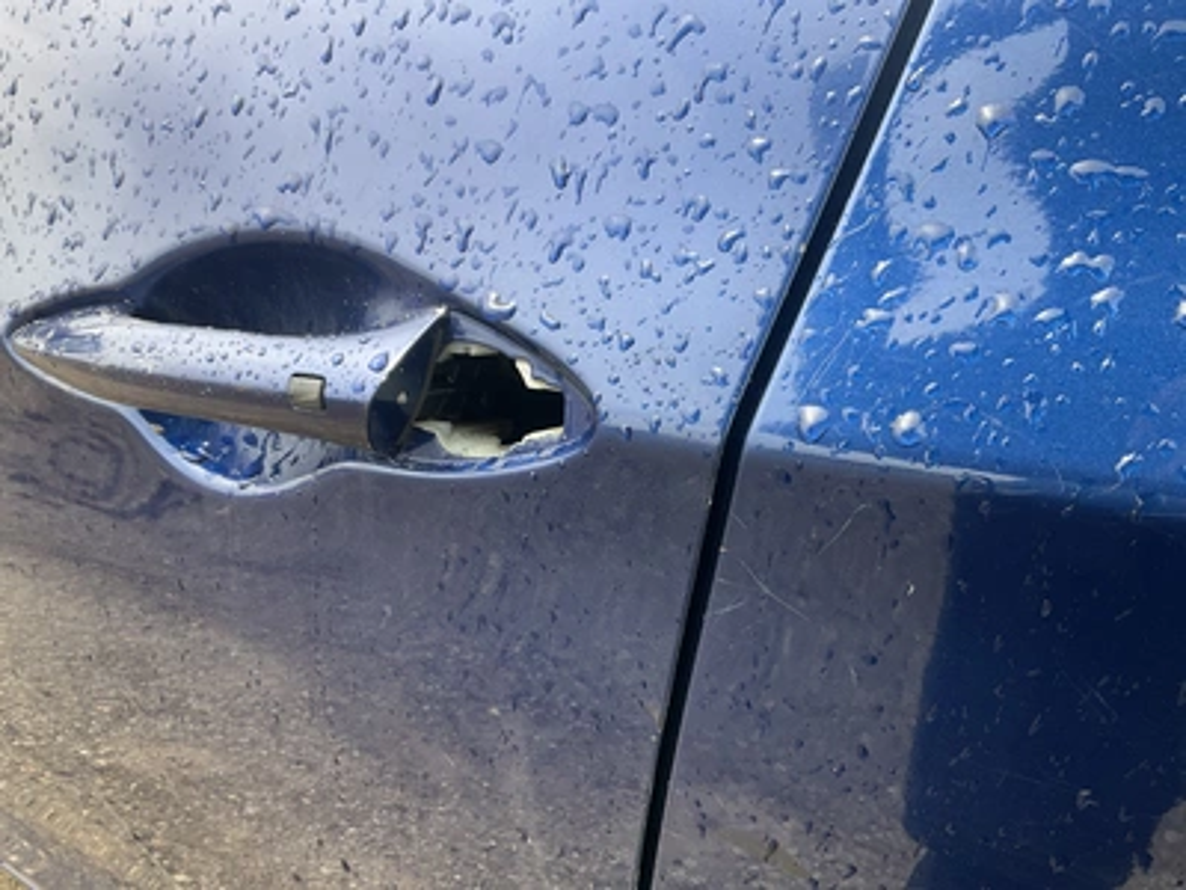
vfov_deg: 48.2
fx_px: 994
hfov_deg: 61.7
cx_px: 593
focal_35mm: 29
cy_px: 445
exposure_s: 1/251
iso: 25
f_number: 1.8
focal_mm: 3
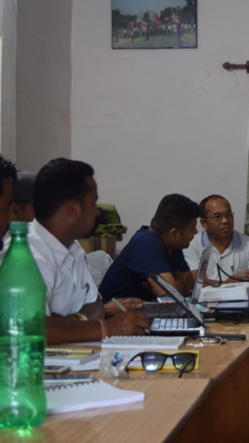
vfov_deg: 25.3
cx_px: 317
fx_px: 985
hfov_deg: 13.9
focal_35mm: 84
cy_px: 200
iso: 100
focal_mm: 29
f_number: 4.2
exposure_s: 1/2
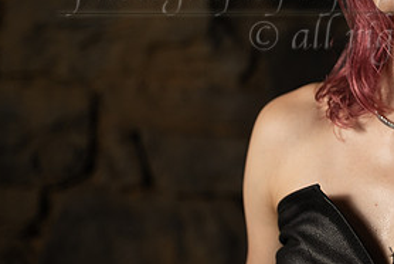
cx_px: 404
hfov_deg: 20.1
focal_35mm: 98
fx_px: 1074
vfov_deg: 13.8
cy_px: 11
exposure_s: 1/400
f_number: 2.8
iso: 400
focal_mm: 47
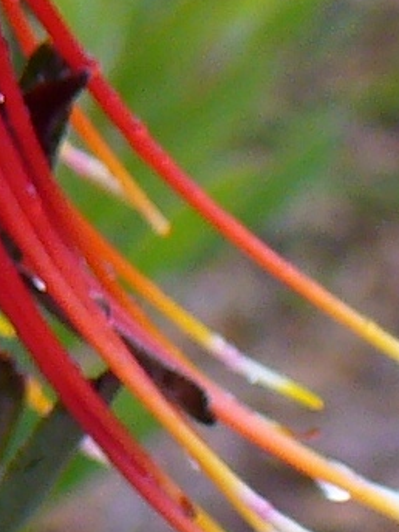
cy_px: -99
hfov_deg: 6.3
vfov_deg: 8.6
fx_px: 3489
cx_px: -470
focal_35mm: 227
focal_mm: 6.1
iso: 80
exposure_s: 1/160
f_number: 2.8
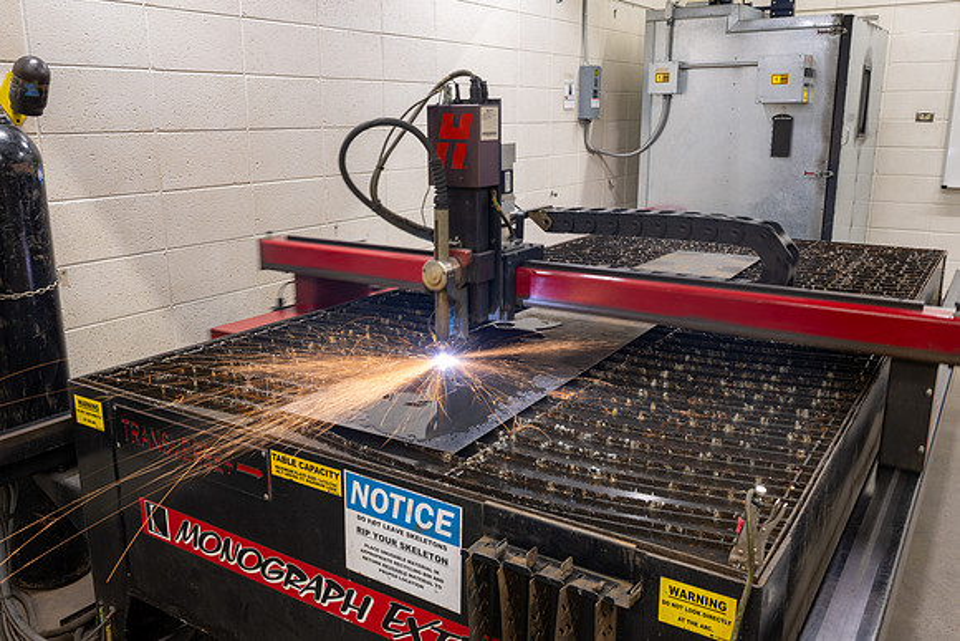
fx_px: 800
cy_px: 320
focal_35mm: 30
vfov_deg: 43.6
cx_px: 480
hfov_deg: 61.9
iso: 100
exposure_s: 1/1.25
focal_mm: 30
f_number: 10
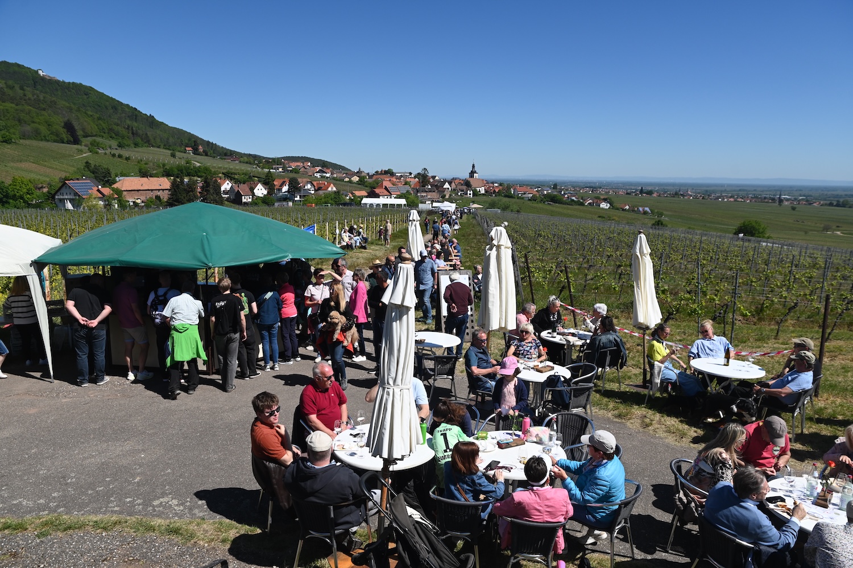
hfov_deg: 73.8
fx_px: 568
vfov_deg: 53.1
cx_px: 426
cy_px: 284
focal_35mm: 24
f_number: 5
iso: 250
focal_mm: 24
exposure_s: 1/2500
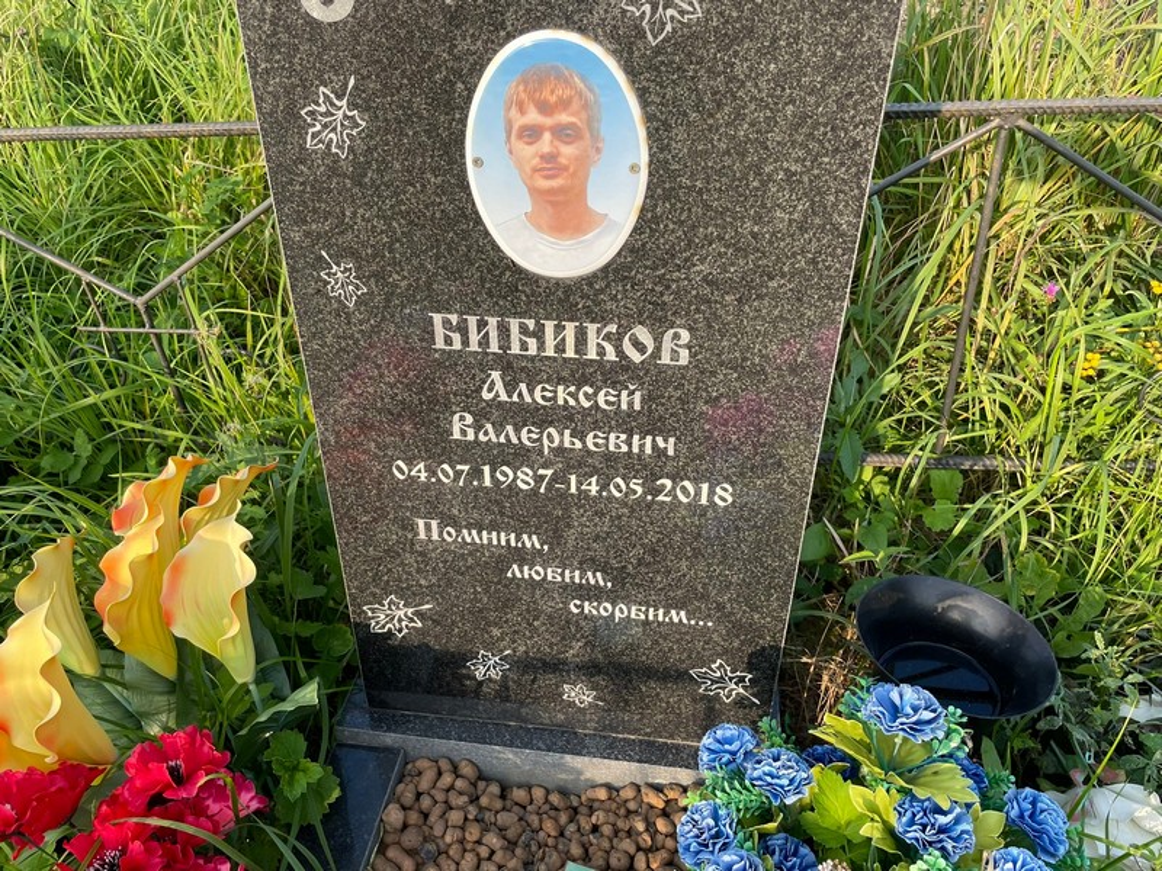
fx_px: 873
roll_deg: +1.9
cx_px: 581
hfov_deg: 67.3
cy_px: 436
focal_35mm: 26
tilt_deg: -35.2
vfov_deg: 53.1
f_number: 1.6
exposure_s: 1/513
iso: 32
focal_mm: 4.2
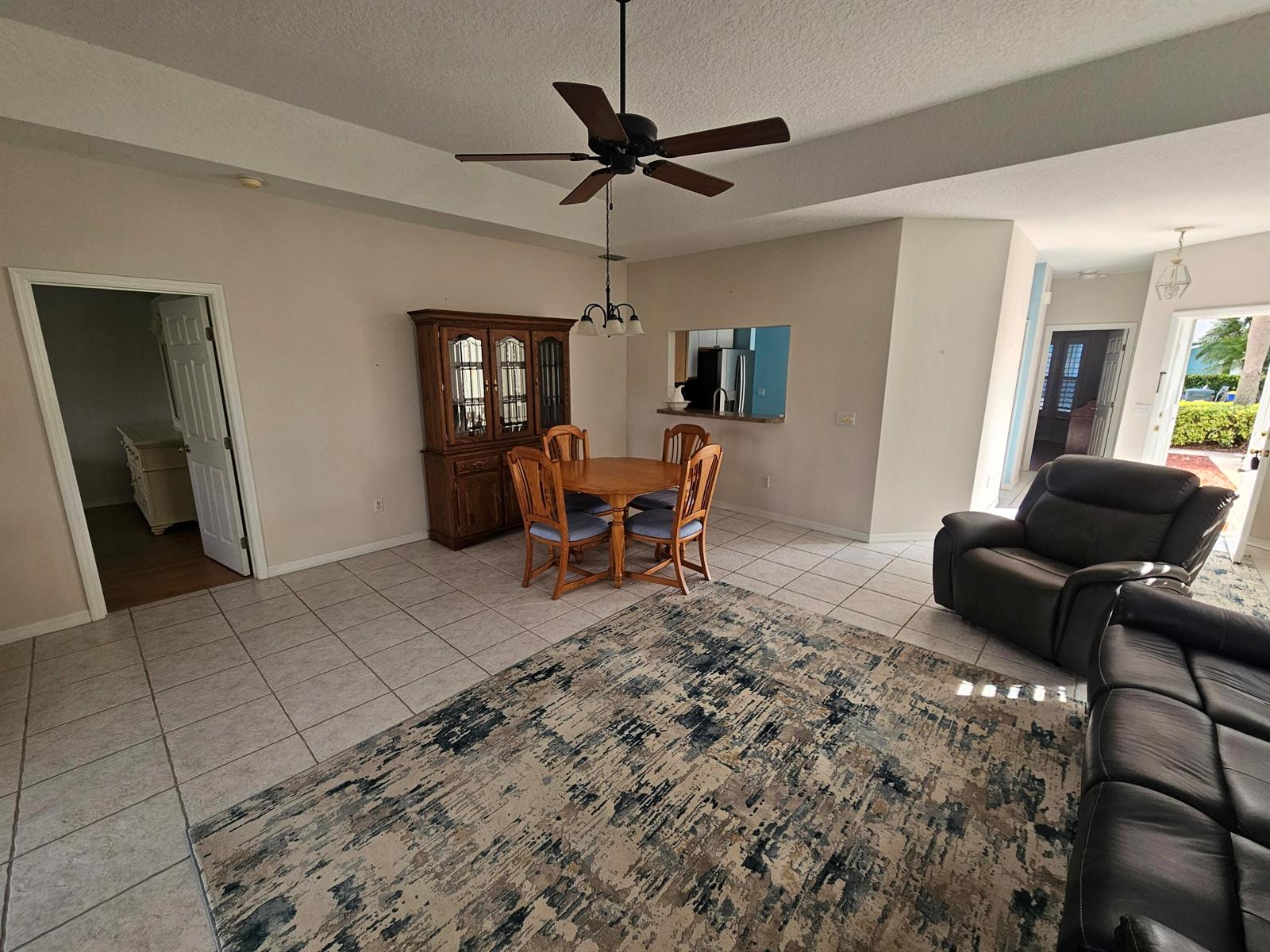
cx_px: 635
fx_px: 477
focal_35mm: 13
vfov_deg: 89.9
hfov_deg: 106.2
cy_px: 476
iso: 100
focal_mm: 2.2
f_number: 2.2
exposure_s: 1/207
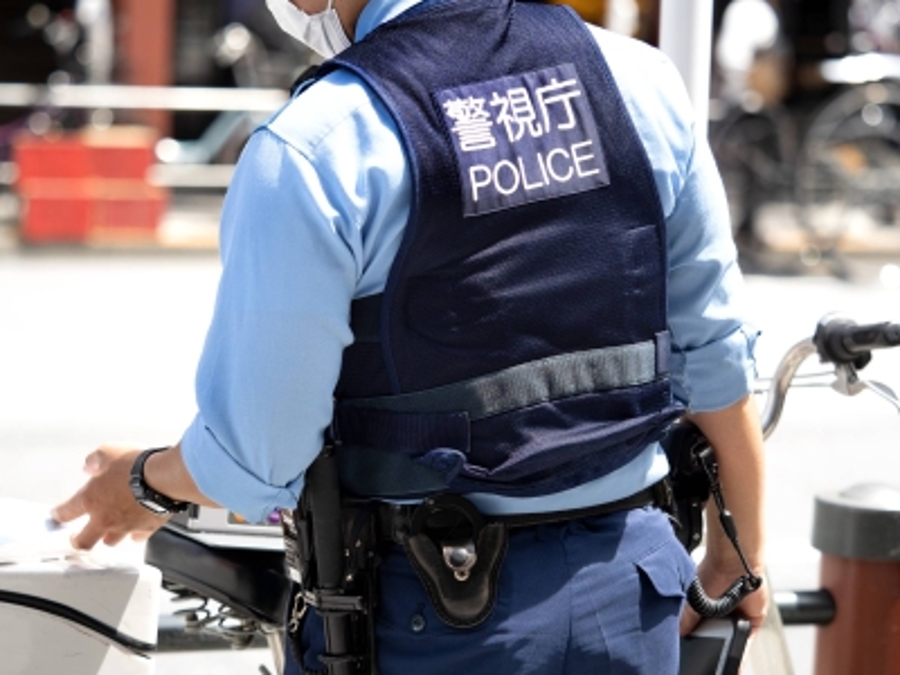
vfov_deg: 9.1
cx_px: 450
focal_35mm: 164
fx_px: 4264
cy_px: 338
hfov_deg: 12.0
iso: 200
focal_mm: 82
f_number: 2.8
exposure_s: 1/1600
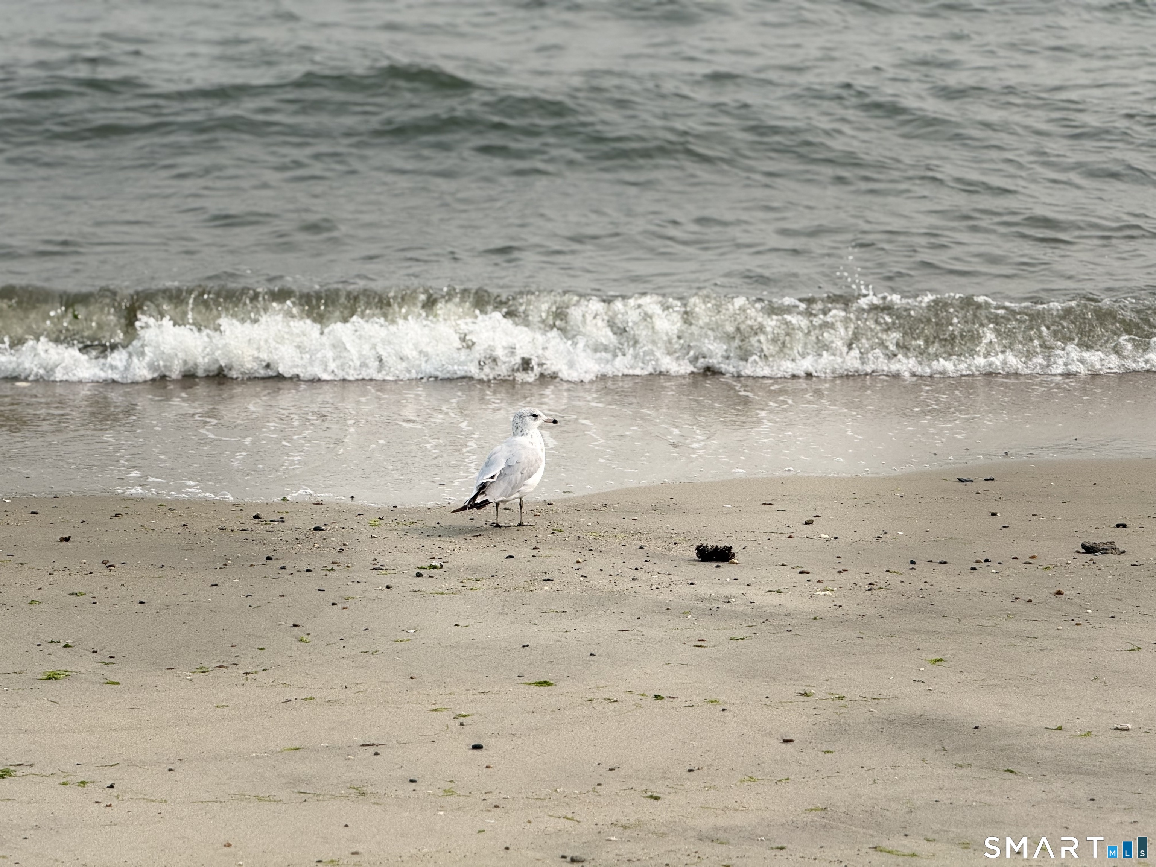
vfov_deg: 12.3
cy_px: 434
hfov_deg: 16.4
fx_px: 4007
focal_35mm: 120
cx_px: 578
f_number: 2.8
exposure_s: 1/1730
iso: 50
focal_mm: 15.66
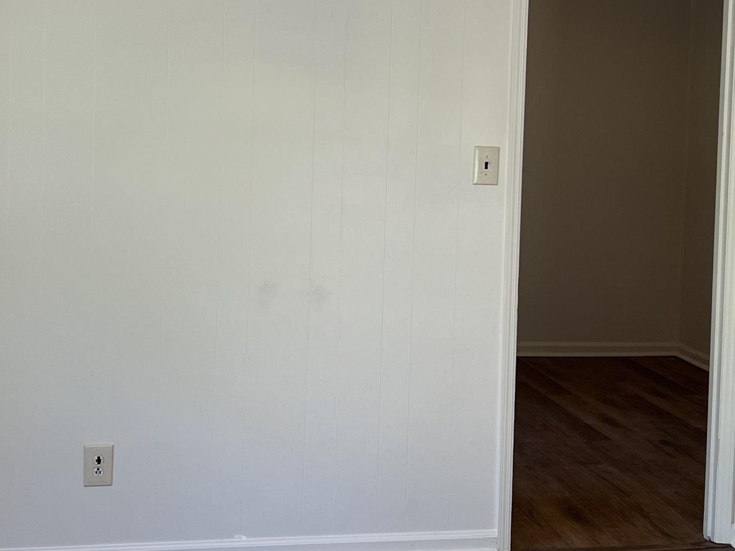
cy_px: 170
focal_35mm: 60
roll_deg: -2.9
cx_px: 359
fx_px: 1274
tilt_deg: -4.2
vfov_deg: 24.3
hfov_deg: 32.2
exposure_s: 1/120
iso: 64
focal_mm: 5.7
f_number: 1.5
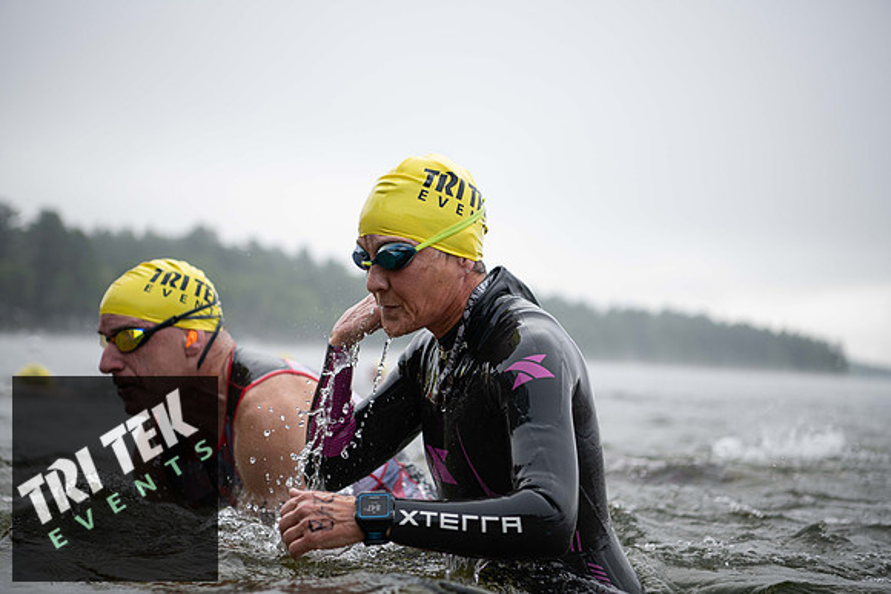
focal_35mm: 70
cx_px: 446
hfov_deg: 28.8
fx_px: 1733
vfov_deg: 19.5
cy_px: 297
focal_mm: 70
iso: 320
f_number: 3.2
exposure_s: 1/800
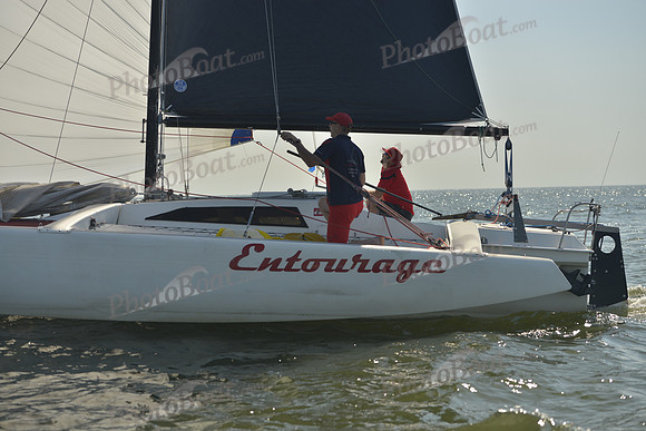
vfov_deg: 19.5
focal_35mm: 70
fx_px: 1256
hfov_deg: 28.8
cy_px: 216
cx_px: 323
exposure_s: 1/1250
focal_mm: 70
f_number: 4.5
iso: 200
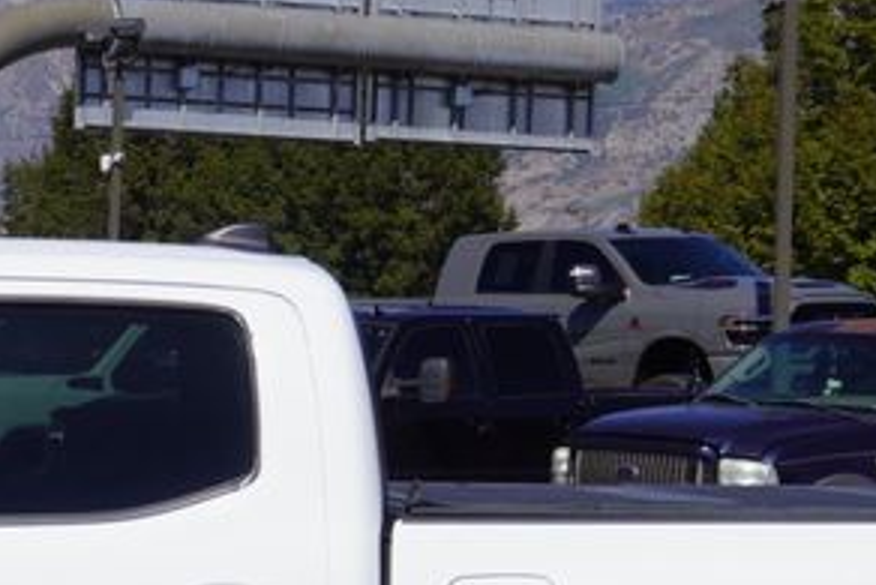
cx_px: -102
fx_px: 4358
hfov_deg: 11.3
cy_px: 828
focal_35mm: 179
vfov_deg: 7.6
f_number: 11
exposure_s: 1/320
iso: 100
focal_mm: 34
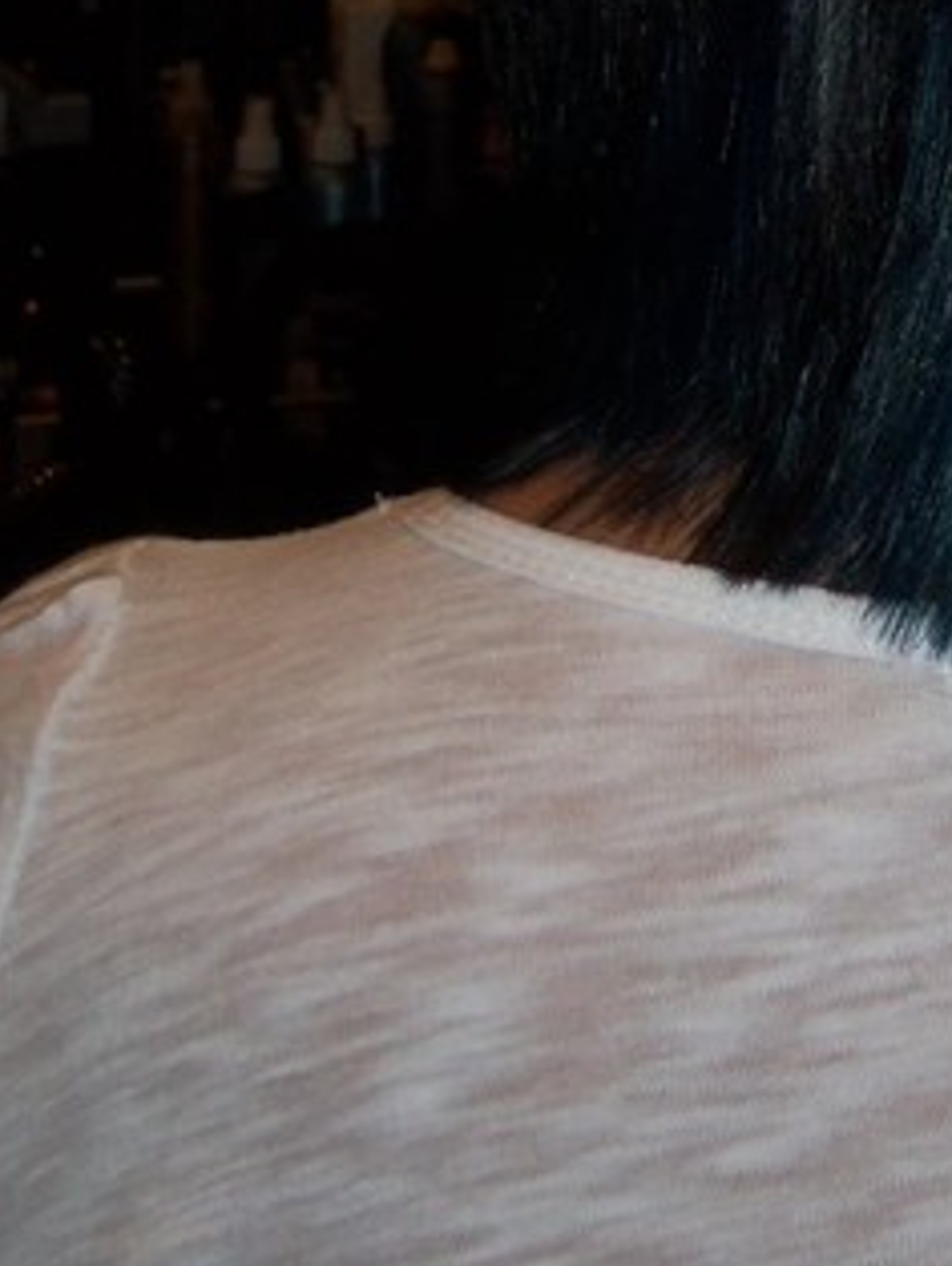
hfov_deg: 11.0
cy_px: -304
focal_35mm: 133
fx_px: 4870
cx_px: 1117
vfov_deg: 14.3
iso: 100
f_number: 4.6
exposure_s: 1/50
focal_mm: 8.7
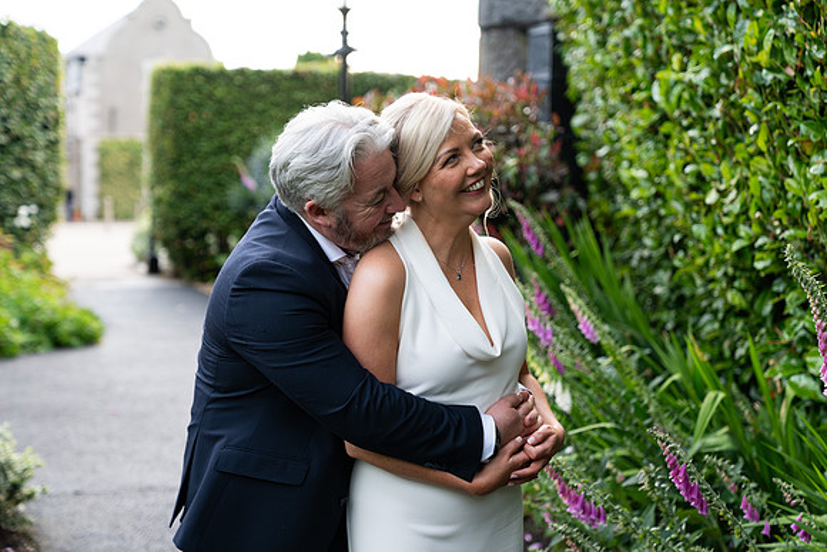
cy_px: 276
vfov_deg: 22.6
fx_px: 1379
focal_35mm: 60
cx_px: 414
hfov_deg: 33.4
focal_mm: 60
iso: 400
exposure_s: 1/200
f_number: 2.8
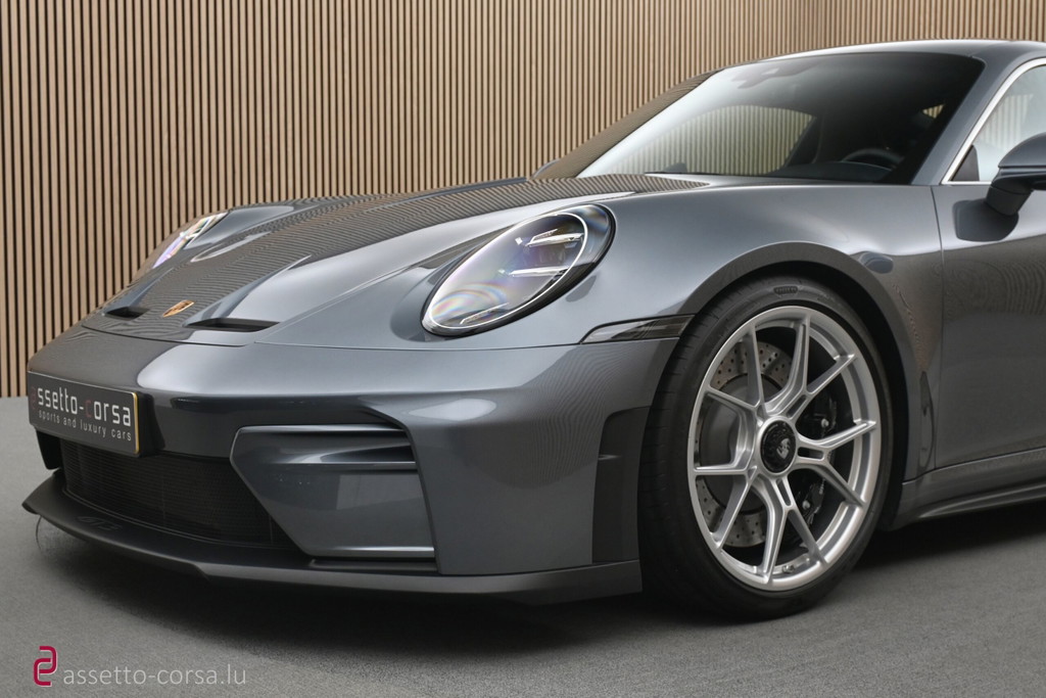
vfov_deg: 27.3
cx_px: 523
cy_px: 349
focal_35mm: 50
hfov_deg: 40.0
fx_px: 1438
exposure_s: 1/50
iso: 640
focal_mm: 33
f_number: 5
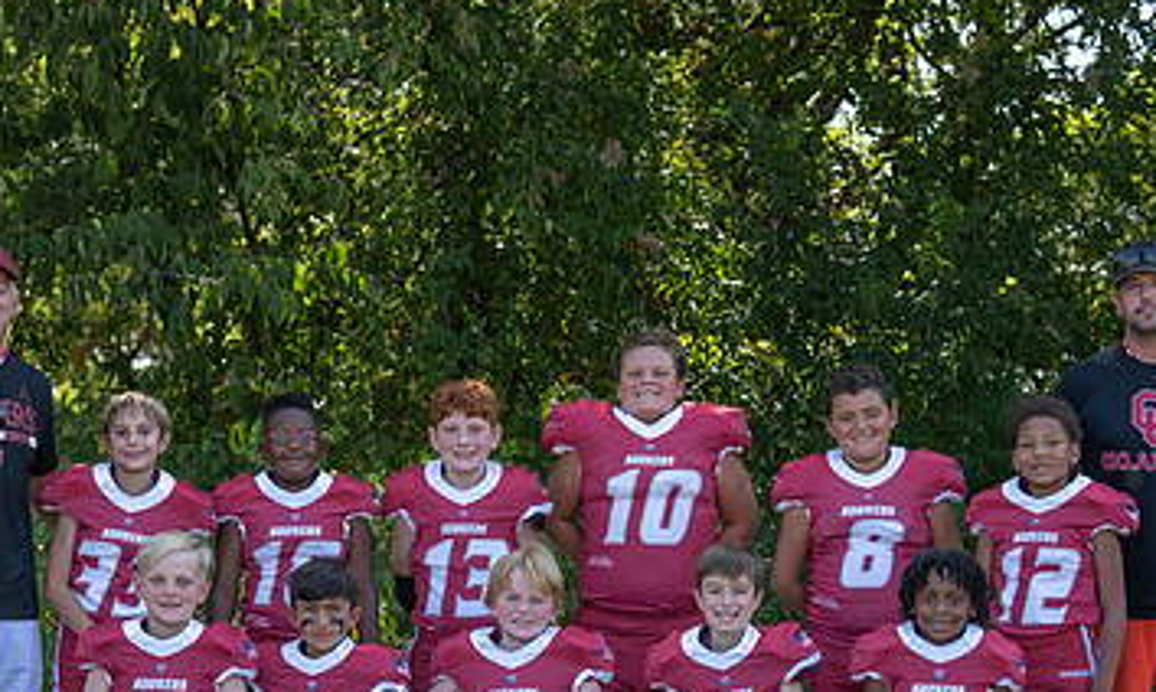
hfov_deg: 17.4
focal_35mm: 121
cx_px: 575
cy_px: 559
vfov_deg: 10.5
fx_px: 3768
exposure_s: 1/400
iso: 125
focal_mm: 70
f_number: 4
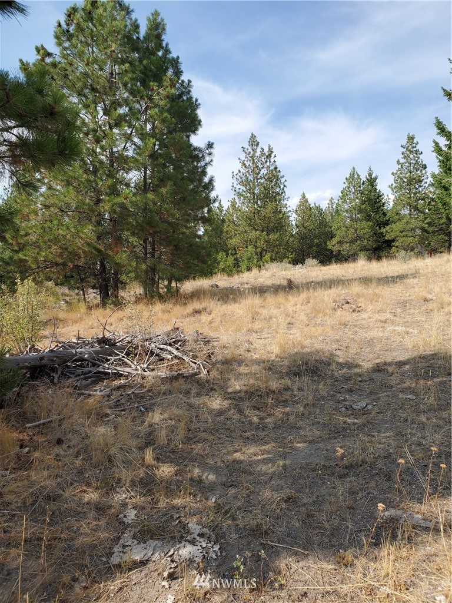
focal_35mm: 26
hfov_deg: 53.1
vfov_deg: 67.3
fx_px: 453
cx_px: 226
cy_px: 302
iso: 50
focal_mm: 4.3
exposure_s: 1/997
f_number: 2.4
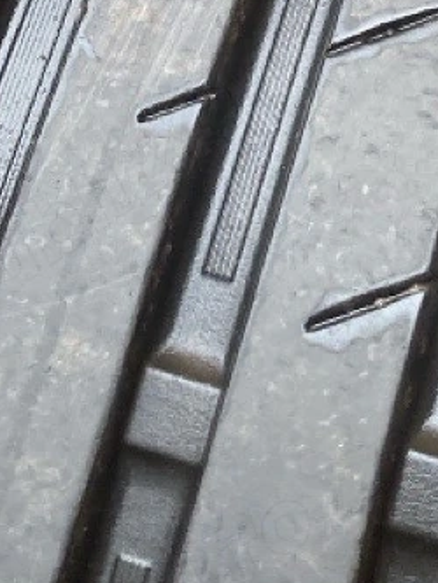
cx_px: 238
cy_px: -201
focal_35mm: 104
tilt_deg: -42.4
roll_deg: -0.6
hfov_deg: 14.2
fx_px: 1753
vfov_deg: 17.6
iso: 100
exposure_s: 1/121
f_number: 1.8
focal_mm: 4.25
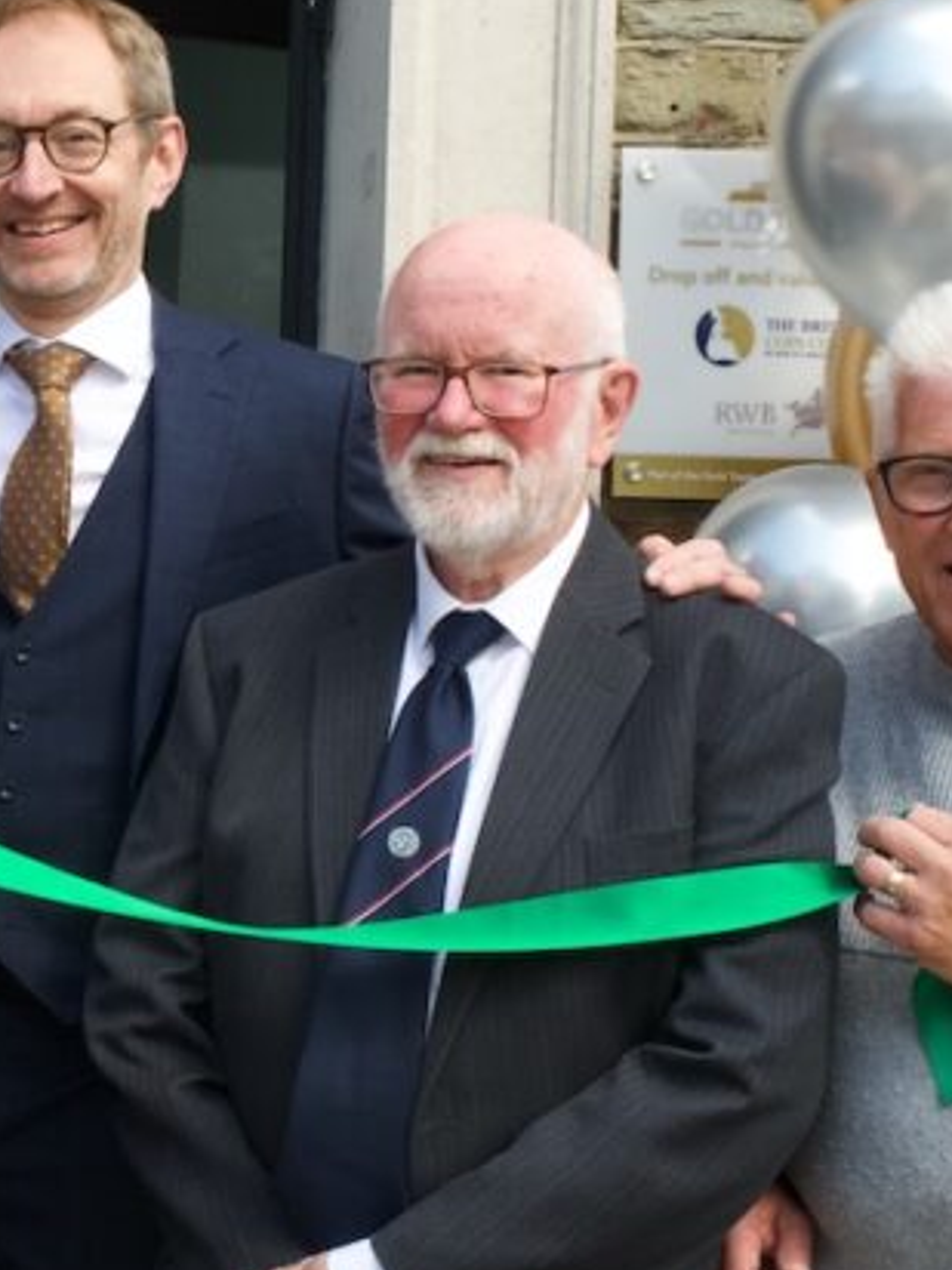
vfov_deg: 22.8
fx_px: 3154
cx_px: -166
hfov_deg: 16.5
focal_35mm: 86
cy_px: 637
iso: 900
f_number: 16
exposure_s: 1/40
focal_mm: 36
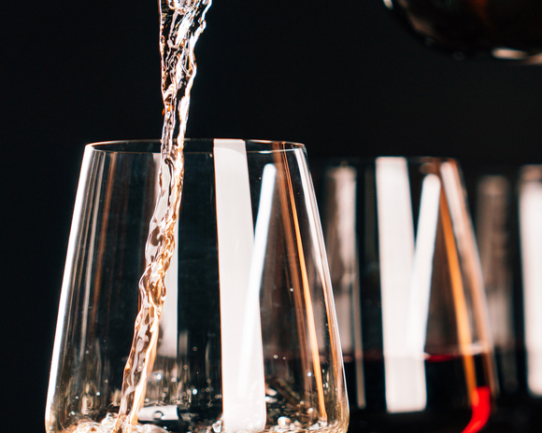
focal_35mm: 142
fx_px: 2278
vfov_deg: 10.9
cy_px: 287
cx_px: 481
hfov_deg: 13.5
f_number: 2.8
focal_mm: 70
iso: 250
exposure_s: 1/160
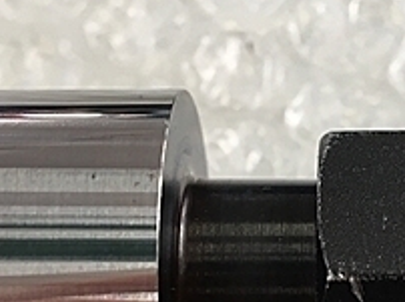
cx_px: 341
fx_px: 1075
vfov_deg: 15.8
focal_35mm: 92
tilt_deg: -56.4
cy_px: 282
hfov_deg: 21.0
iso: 32
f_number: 2.2
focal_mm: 4.15
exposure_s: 1/40
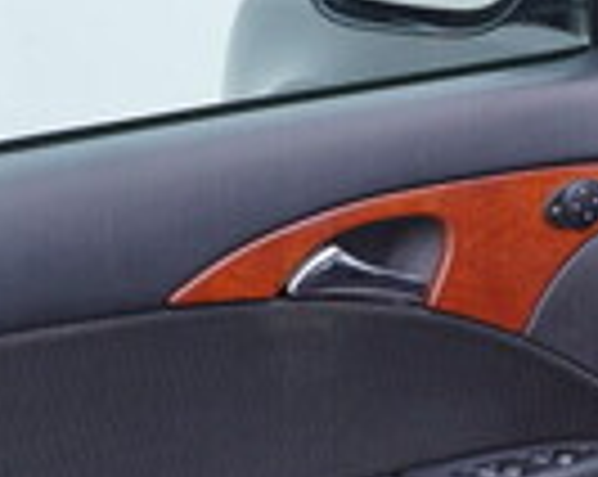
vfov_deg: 11.0
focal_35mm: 140
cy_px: 205
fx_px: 2474
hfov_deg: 13.1
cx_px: 854
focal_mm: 24
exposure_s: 1/50
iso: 125
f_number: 3.2
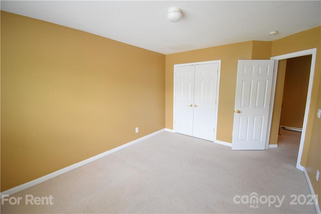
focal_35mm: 15
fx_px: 134
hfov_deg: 100.4
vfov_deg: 77.3
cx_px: 160
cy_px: 107
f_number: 4.5
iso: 1600
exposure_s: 1/125
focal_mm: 10
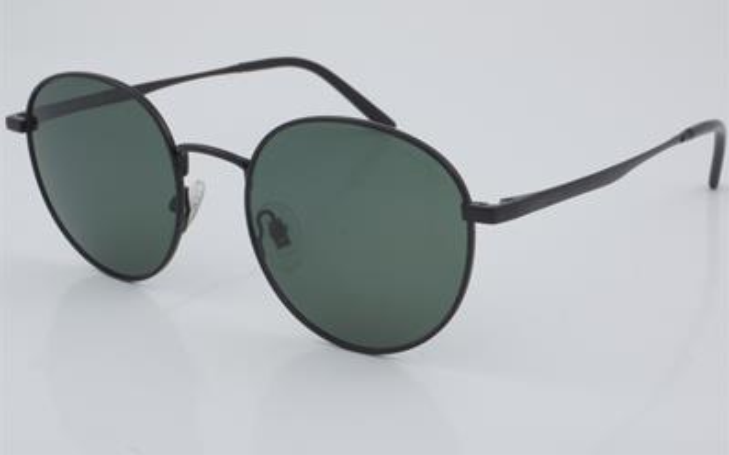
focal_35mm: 77
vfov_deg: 16.9
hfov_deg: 26.8
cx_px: 365
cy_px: 215
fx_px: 1530
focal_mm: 50
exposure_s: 1/3
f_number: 32
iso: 100
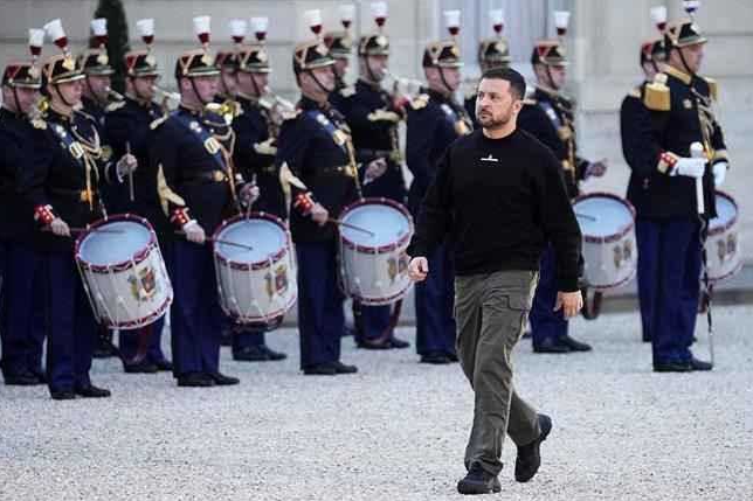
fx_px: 4809
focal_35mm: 230
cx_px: 376
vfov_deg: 6.0
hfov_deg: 9.0
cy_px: 252
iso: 6400
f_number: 2.8
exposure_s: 1/250
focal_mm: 152
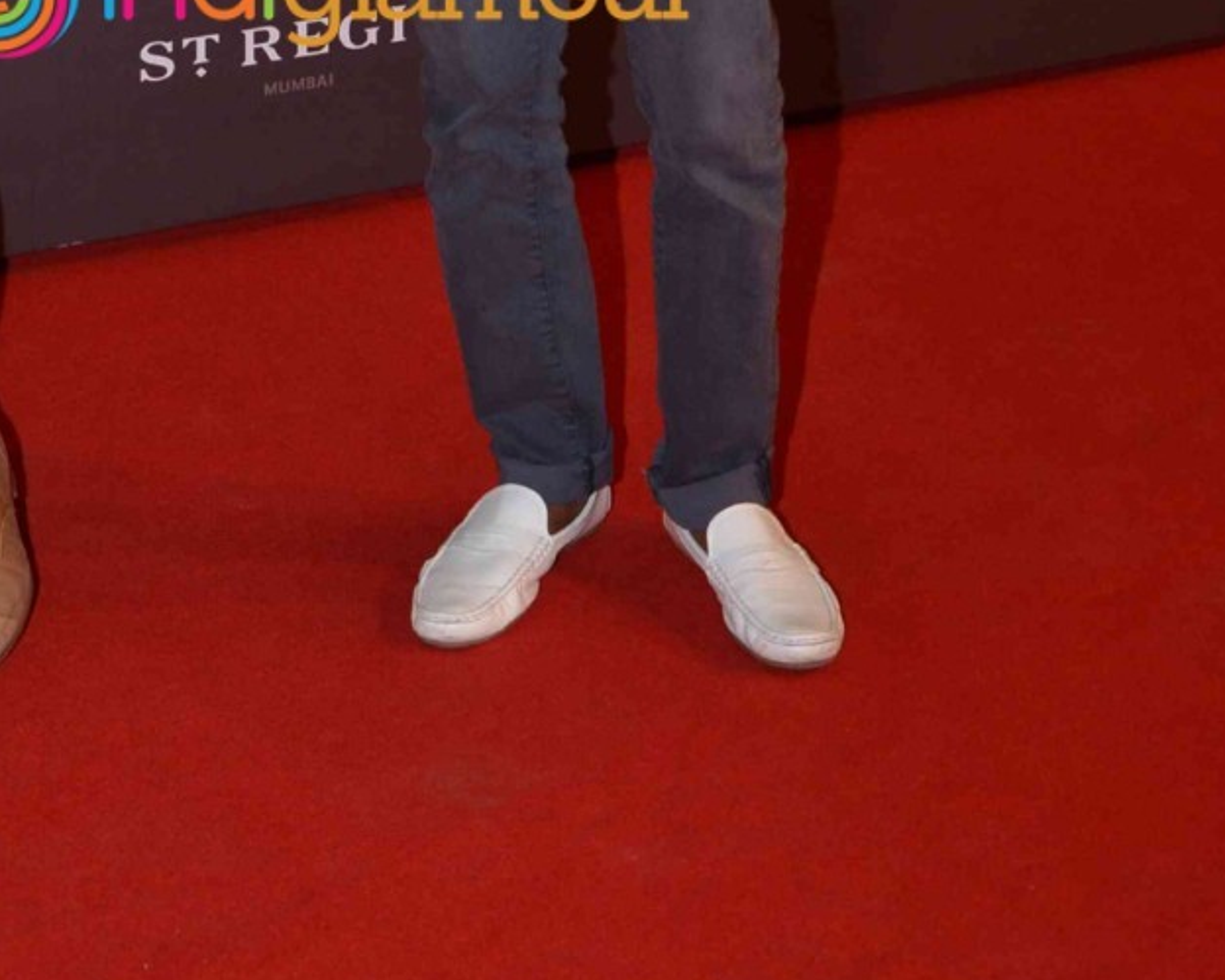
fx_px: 3697
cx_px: 320
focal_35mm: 102
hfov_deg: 18.7
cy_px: -405
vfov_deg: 14.3
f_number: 5.6
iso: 640
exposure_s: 1/125
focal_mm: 30
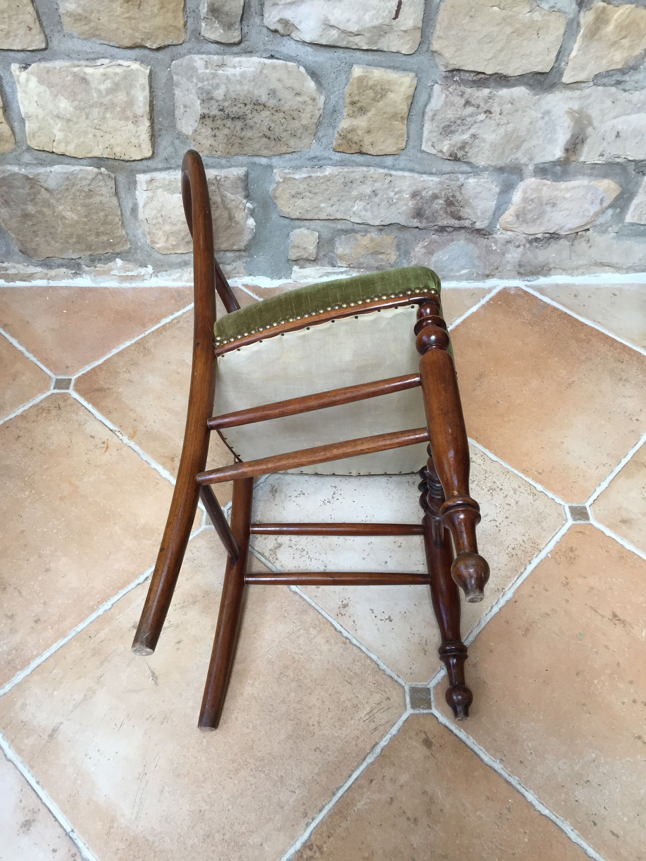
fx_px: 722
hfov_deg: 48.2
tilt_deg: -51.8
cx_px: 323
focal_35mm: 29
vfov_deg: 61.7
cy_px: 430
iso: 50
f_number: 2.2
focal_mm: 4.15
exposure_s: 1/33
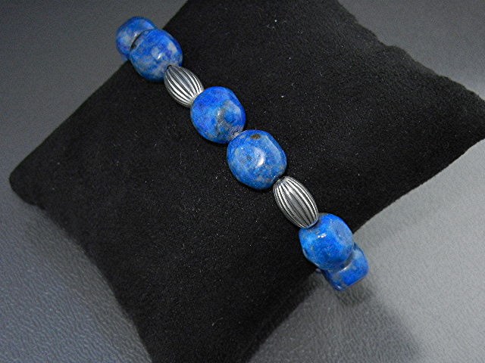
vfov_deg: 24.8
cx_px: 242
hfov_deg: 32.7
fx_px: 827
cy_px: 182
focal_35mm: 59
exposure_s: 1/30
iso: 800
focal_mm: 10.6
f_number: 8
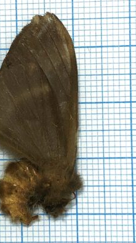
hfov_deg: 37.3
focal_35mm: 31
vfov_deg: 62.7
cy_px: 122
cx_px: 44
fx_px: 199
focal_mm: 3.99
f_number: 1.8
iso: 20
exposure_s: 1/1066
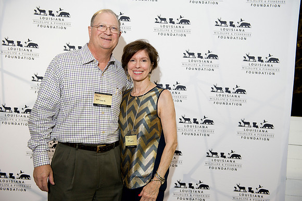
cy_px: 100
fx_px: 369
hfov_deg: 44.5
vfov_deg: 30.5
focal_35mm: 44
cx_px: 151
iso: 800
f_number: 3.5
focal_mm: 44
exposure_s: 1/125
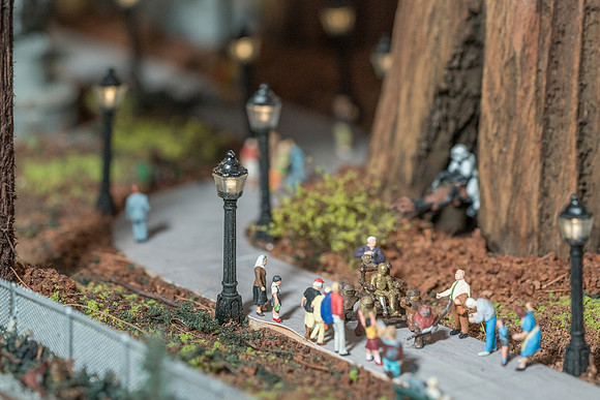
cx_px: 341
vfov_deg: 11.8
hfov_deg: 17.6
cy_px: 144
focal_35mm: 116
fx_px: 1940
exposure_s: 1/200
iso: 2000
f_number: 7.1
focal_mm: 90
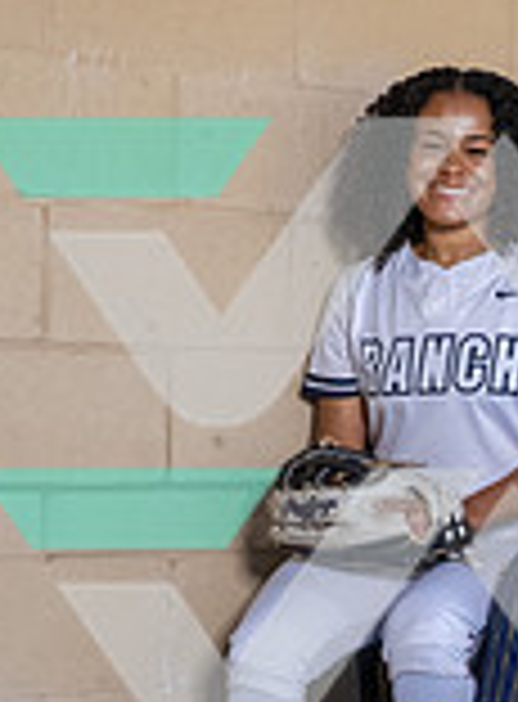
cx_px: 614
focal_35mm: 113
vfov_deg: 17.4
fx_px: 2280
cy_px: 548
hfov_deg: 12.7
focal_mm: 24
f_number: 7.1
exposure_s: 1/2500
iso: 2000
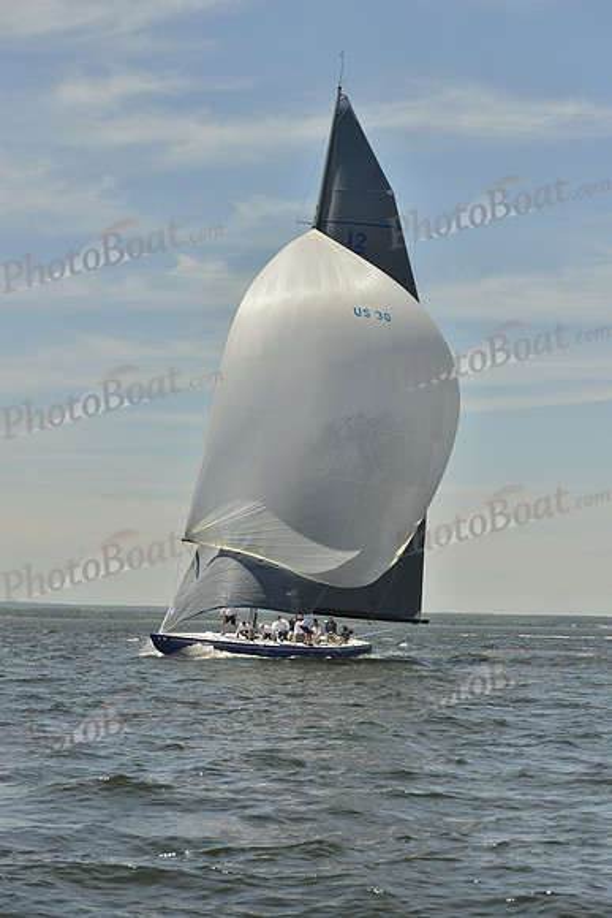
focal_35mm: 90
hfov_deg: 15.2
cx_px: 306
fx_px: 2293
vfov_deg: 22.6
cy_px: 459
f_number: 9
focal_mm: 90
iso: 280
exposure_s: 1/1600
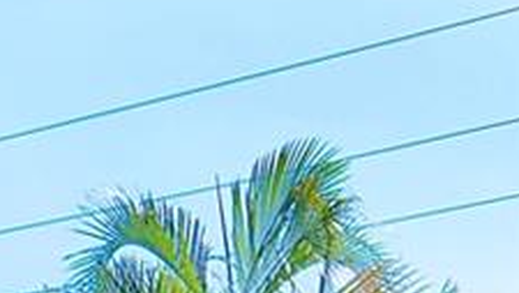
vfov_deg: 3.5
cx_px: -1315
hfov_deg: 5.8
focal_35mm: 335
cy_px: 900
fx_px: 4614
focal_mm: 30
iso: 100
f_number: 4.5
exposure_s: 1/500
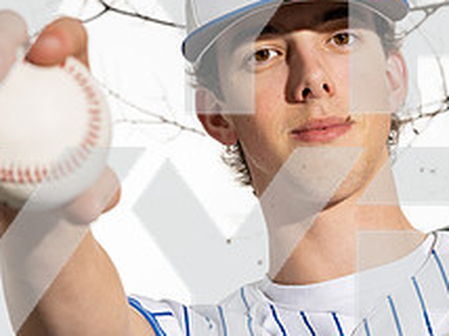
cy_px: 259
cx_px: 315
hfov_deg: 14.0
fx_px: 1827
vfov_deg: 10.5
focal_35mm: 141
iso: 640
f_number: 6.3
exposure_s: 1/250
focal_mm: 54
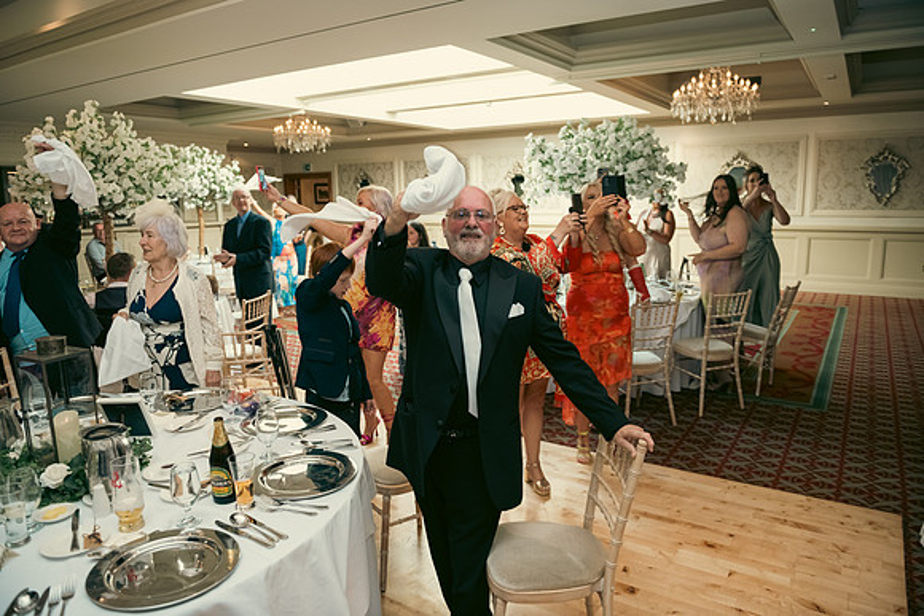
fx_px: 616
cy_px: 308
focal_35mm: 24
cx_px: 462
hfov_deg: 73.7
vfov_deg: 53.2
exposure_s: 1/160
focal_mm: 24
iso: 800
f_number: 3.5
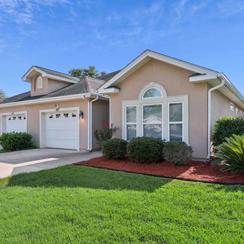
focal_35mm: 27
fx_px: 215
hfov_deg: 59.1
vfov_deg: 59.1
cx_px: 120
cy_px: 127
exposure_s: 1/250
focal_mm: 17
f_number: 8
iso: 250
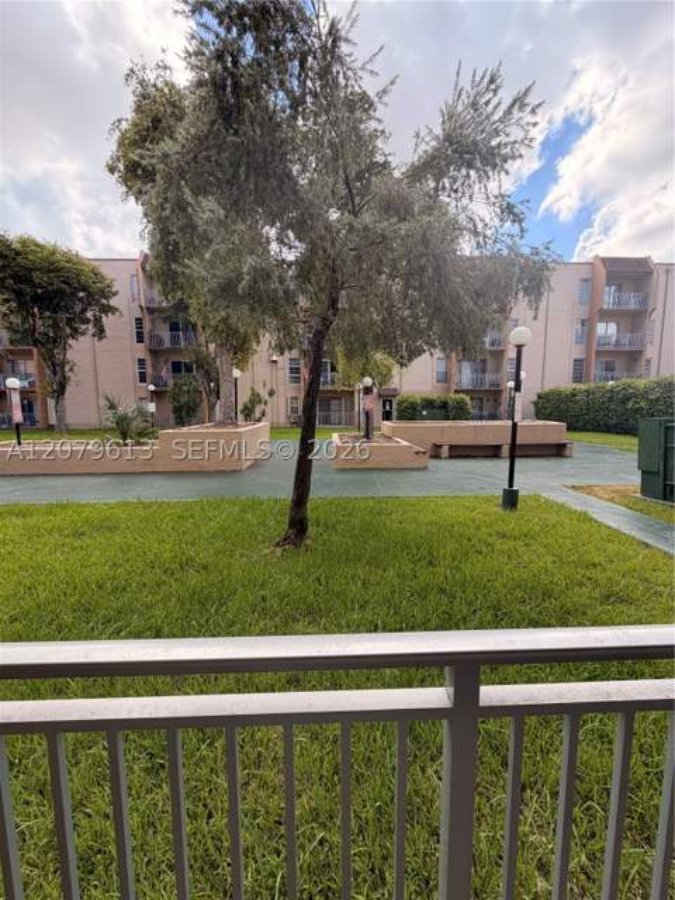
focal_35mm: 14
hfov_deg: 85.7
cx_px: 338
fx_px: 364
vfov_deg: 102.1
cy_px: 450
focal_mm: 2.22
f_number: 2.2
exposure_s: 1/502
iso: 50
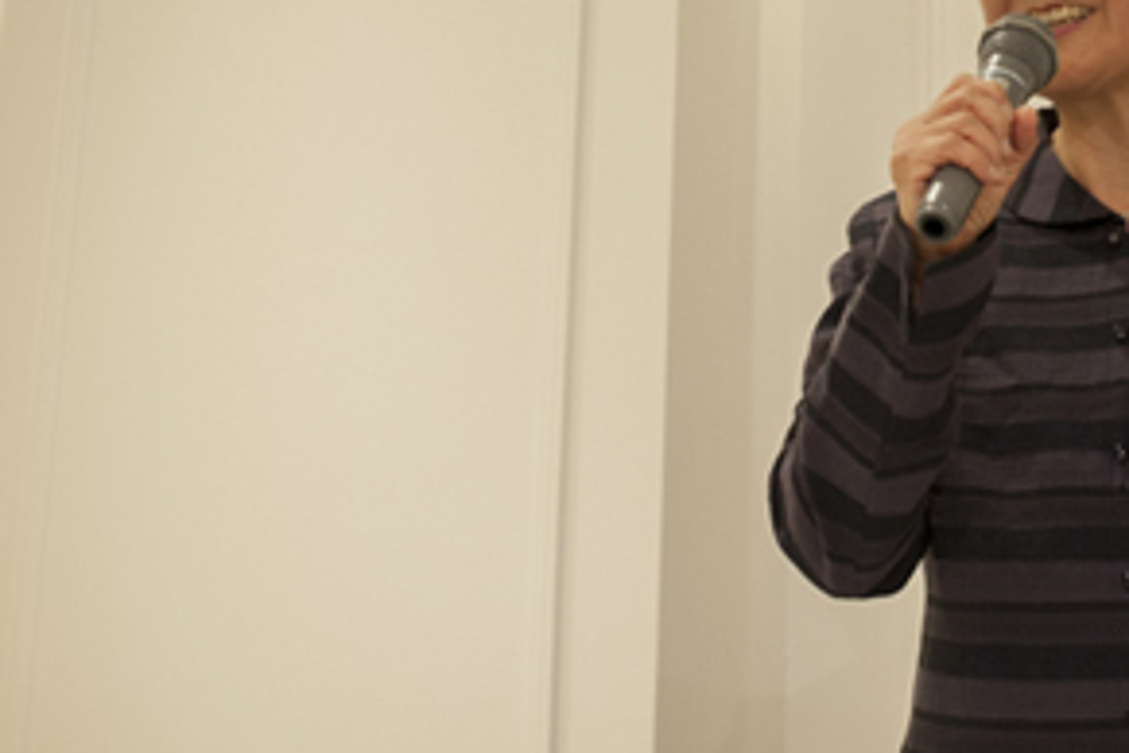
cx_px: 1102
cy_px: 70
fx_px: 2415
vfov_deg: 17.4
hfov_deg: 25.2
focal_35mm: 77
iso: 720
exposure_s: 1/100
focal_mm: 35
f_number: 5.6
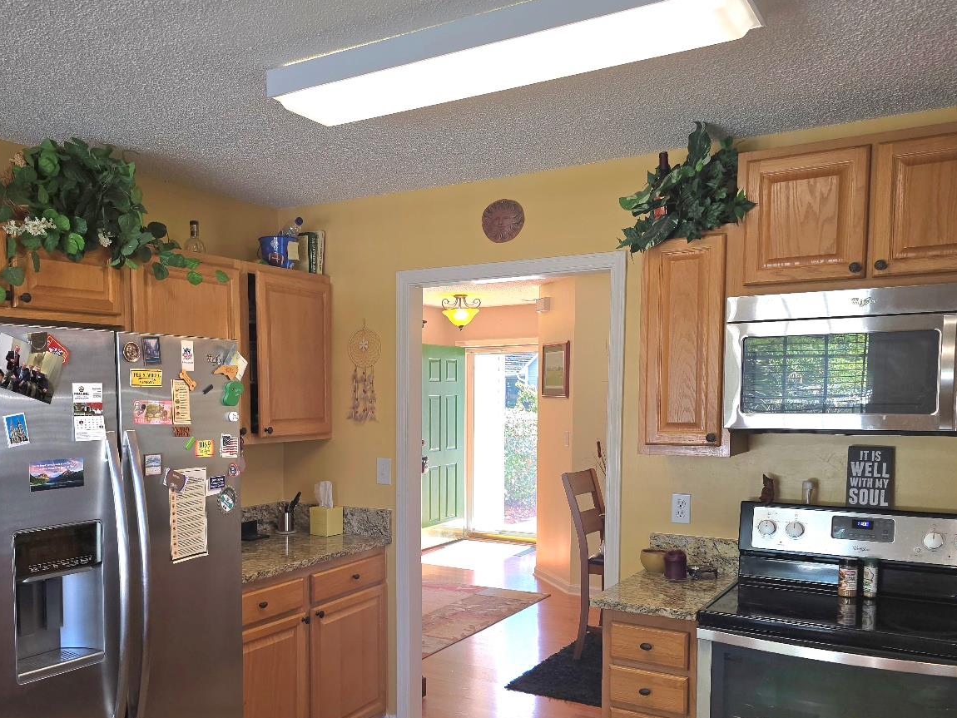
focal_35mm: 32
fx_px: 885
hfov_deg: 56.4
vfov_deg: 43.6
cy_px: 471
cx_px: 382
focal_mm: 6.3
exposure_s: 1/60.2
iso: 25
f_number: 1.7
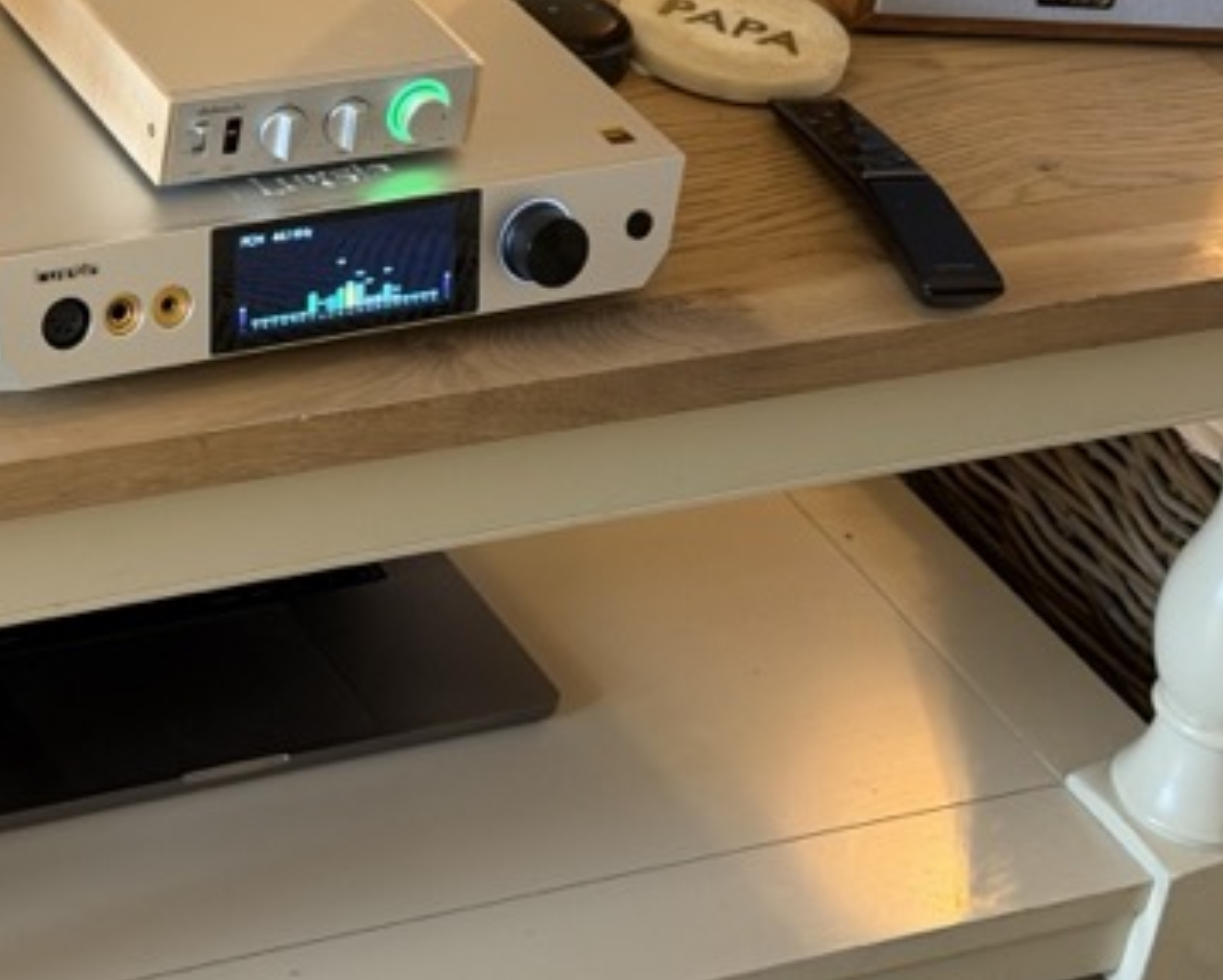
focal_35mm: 105
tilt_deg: -27.0
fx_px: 3803
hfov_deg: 17.9
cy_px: -21
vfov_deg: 14.4
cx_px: 82
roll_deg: -6.8
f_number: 1.78
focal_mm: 6.76
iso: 200
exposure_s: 1/33
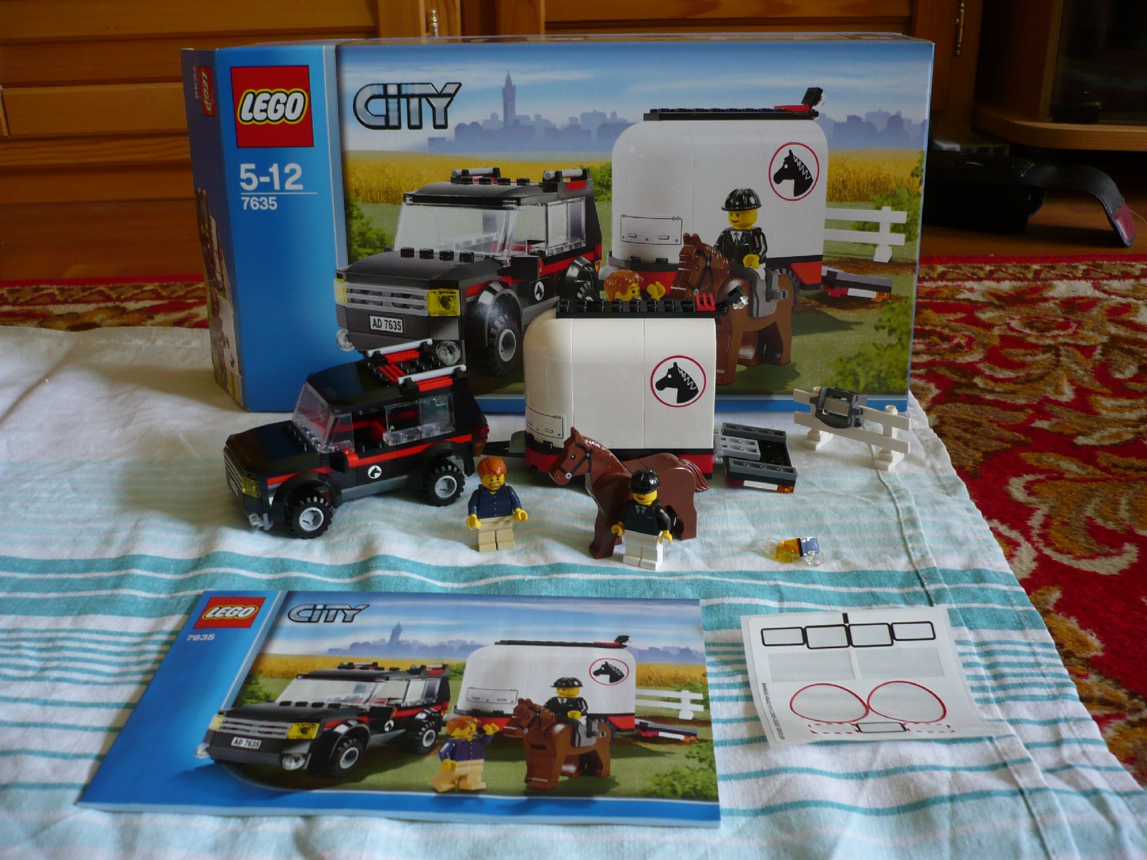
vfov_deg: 40.7
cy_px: 430
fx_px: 1160
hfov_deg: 52.6
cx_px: 574
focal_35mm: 35
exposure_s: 1/40
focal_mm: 5.8
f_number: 2.8
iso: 100
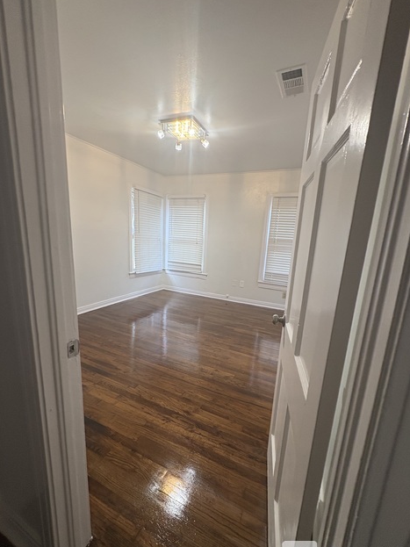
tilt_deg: -10.0
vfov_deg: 98.1
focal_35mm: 15
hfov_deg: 81.7
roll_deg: -4.2
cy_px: 283
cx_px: 205
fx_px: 237
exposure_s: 1/60
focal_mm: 2.22
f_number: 2.2
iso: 125
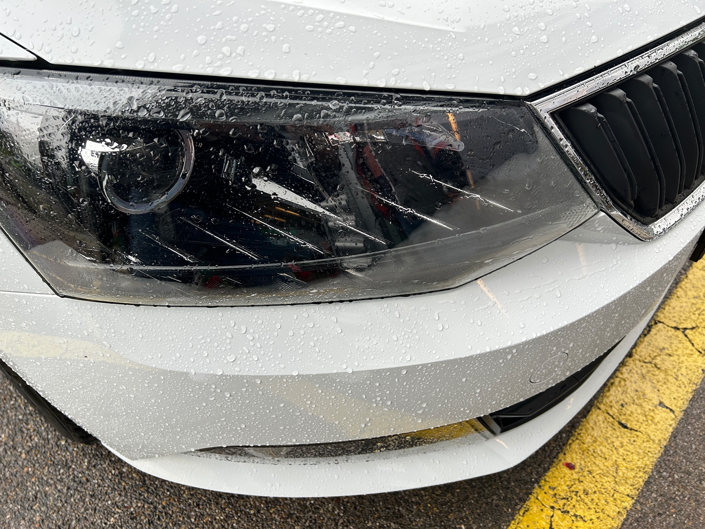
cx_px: 352
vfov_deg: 53.1
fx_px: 530
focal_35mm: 26
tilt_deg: -48.5
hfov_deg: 67.3
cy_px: 264
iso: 50
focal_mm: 5.7
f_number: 1.5
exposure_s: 1/352
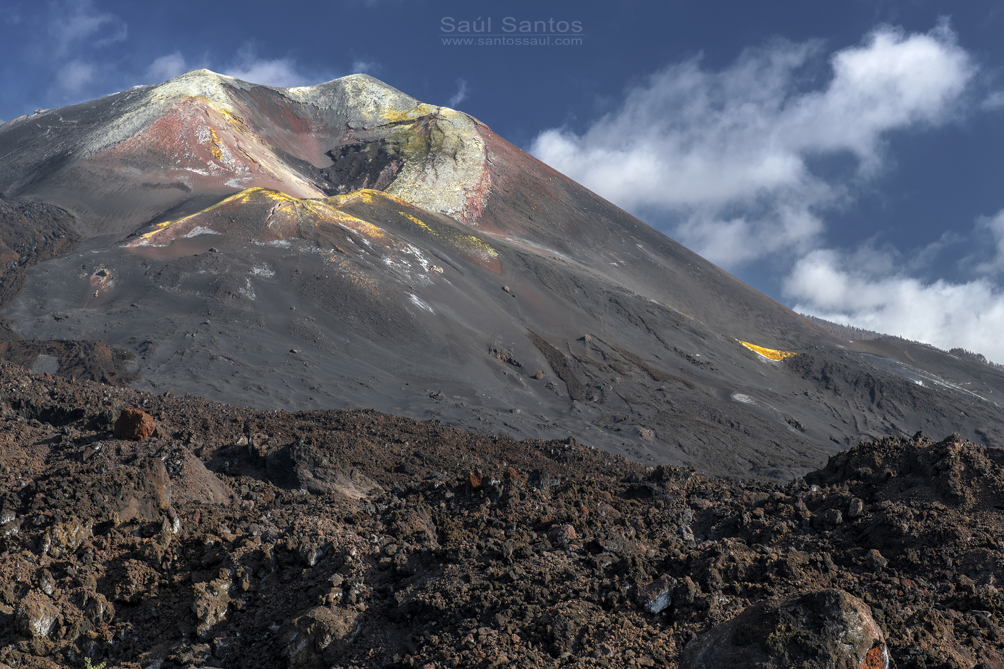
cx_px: 502
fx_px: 1952
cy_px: 334
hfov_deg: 28.8
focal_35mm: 70
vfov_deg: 19.5
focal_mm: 70
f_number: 14
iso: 250
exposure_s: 1/60
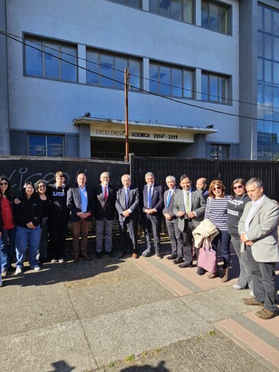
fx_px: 194
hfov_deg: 70.8
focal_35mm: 18
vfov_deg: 87.8
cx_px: 111
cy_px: 188
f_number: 2.2
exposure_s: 1/833
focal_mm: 2.2
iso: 50
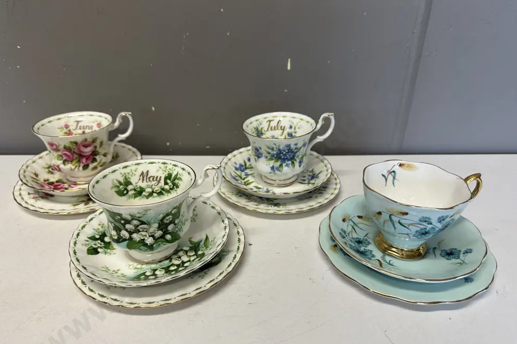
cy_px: 192
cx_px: 258
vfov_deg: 49.4
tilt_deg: -28.8
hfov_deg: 69.4
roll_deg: +0.0
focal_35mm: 26
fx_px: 373
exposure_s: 1/100
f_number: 1.78
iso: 64
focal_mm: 6.86
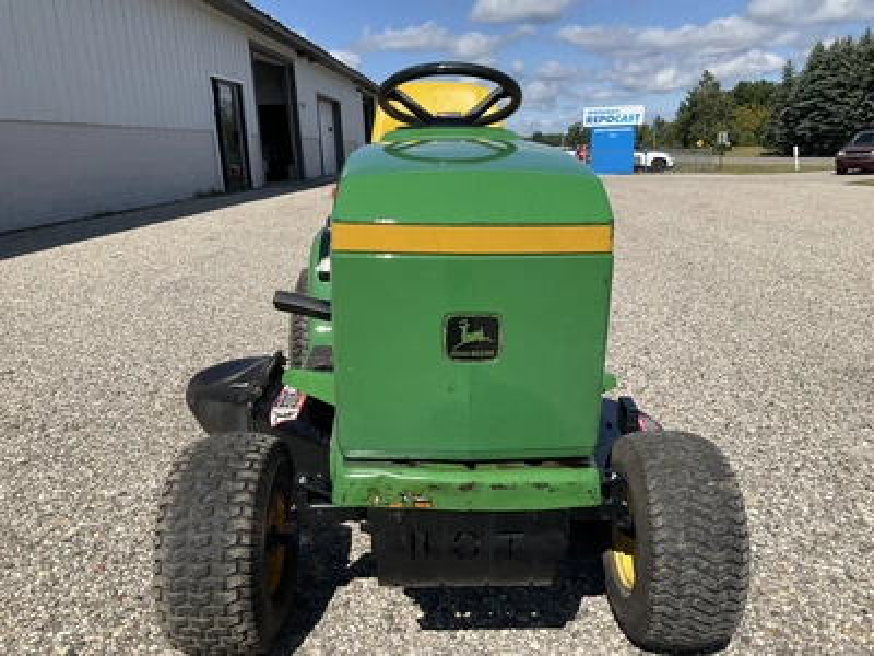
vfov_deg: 48.2
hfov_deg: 61.7
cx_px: 437
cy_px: 328
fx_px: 732
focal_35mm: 29
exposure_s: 1/2427
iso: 25
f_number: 1.8
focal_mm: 3
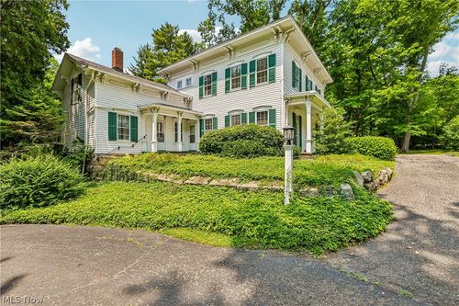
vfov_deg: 73.7
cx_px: 230
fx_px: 204
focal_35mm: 16
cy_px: 153
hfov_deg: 96.8
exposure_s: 1/1600
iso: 400
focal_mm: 16
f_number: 6.3
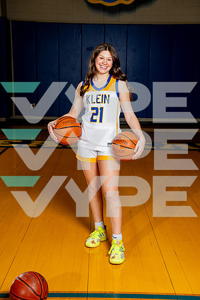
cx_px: 100
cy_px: 150
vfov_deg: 39.6
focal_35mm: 50
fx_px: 417
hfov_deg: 27.0
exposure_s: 1/250
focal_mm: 50
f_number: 4
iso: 160
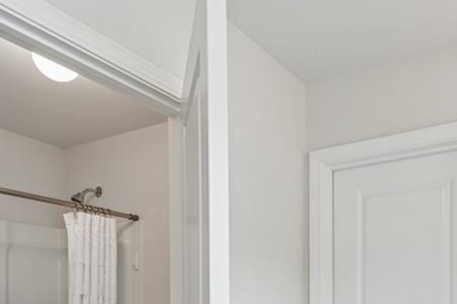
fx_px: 454
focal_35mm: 36
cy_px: 314
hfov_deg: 50.7
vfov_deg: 33.4
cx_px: 356
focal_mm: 15.8
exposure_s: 1/20
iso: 320
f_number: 8
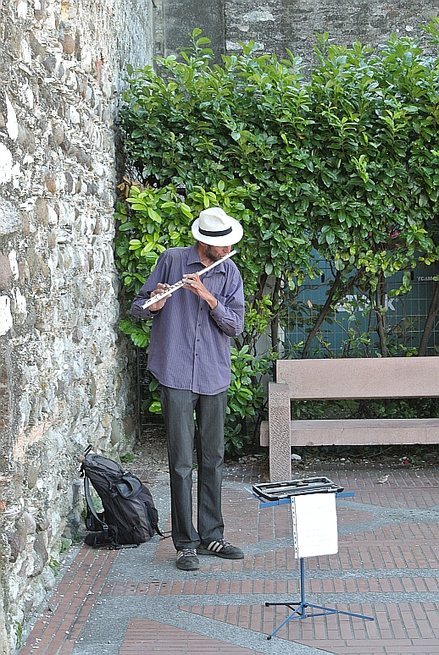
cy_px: 328
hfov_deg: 16.9
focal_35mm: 81
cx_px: 220
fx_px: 1478
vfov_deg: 25.0
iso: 400
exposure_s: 1/13
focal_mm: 30
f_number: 8
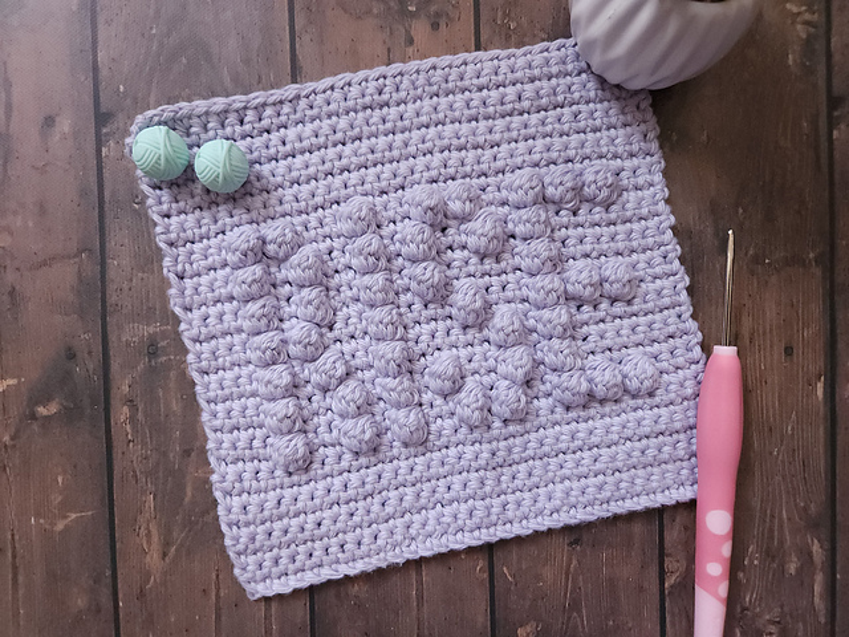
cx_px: 424
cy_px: 318
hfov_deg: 73.9
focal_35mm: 23
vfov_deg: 58.9
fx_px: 564
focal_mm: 5.4
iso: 800
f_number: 1.8
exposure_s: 1/350
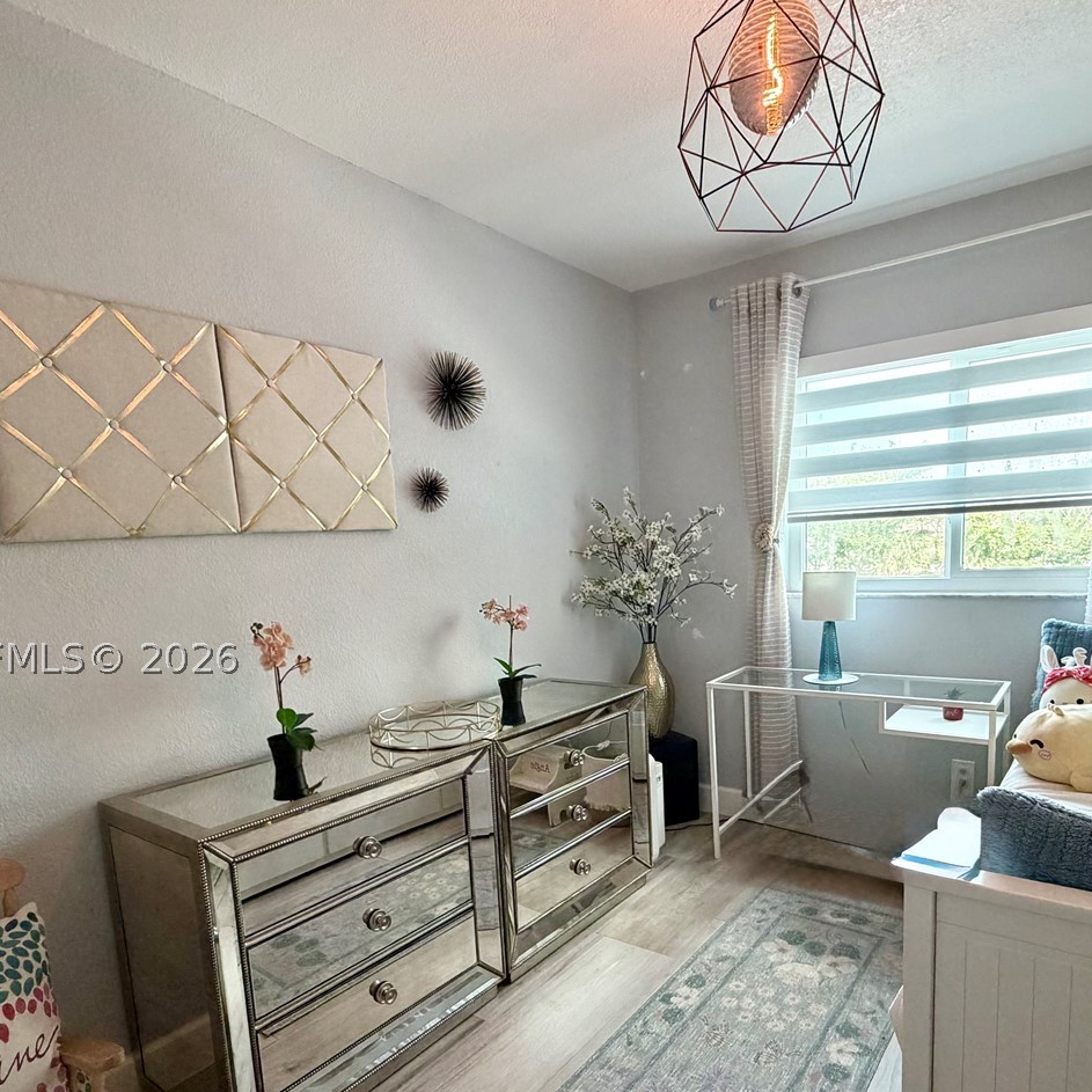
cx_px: 593
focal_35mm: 21
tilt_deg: -9.0
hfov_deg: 72.0
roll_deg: +3.2
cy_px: 658
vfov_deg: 71.4
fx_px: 749
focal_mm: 2.22
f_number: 2.2
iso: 320
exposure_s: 1/60
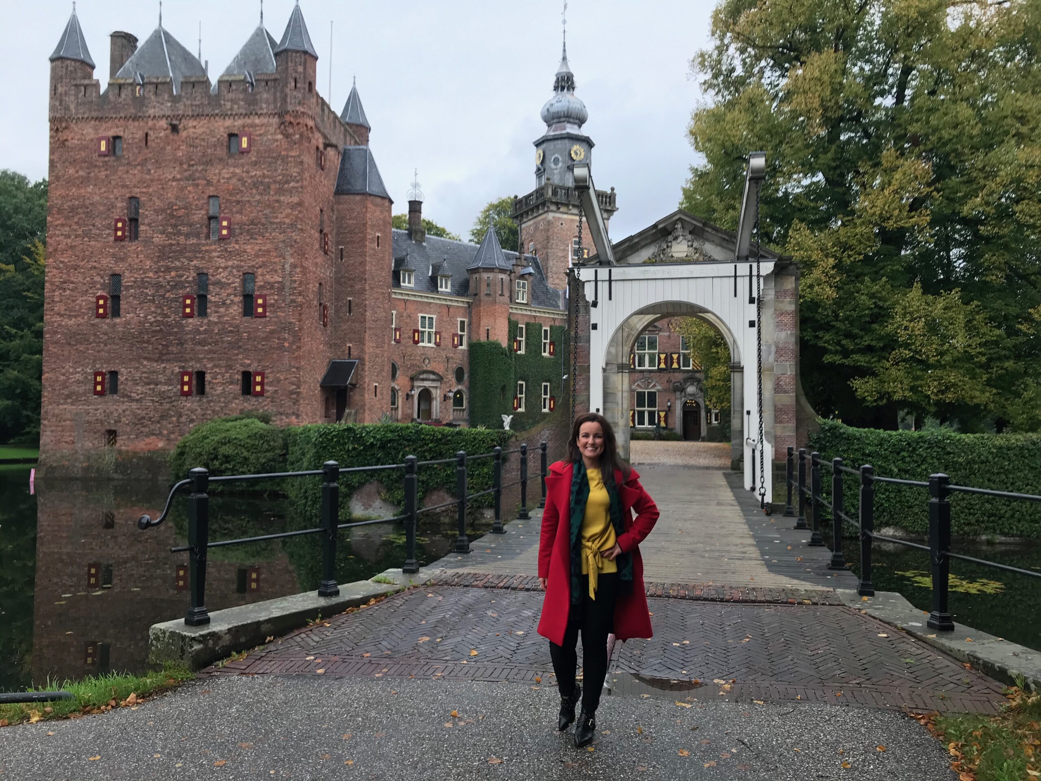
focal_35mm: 28
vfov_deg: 49.7
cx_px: 520
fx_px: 842
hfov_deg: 63.4
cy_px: 390
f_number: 1.8
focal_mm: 3.99
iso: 20
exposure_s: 1/120
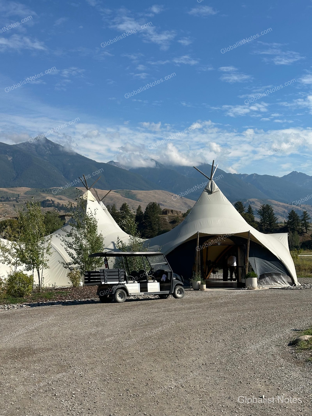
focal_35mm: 48
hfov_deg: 30.3
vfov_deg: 39.7
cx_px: 156
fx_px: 577
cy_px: 208
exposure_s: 1/5263
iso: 64
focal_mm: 6.86
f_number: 1.78
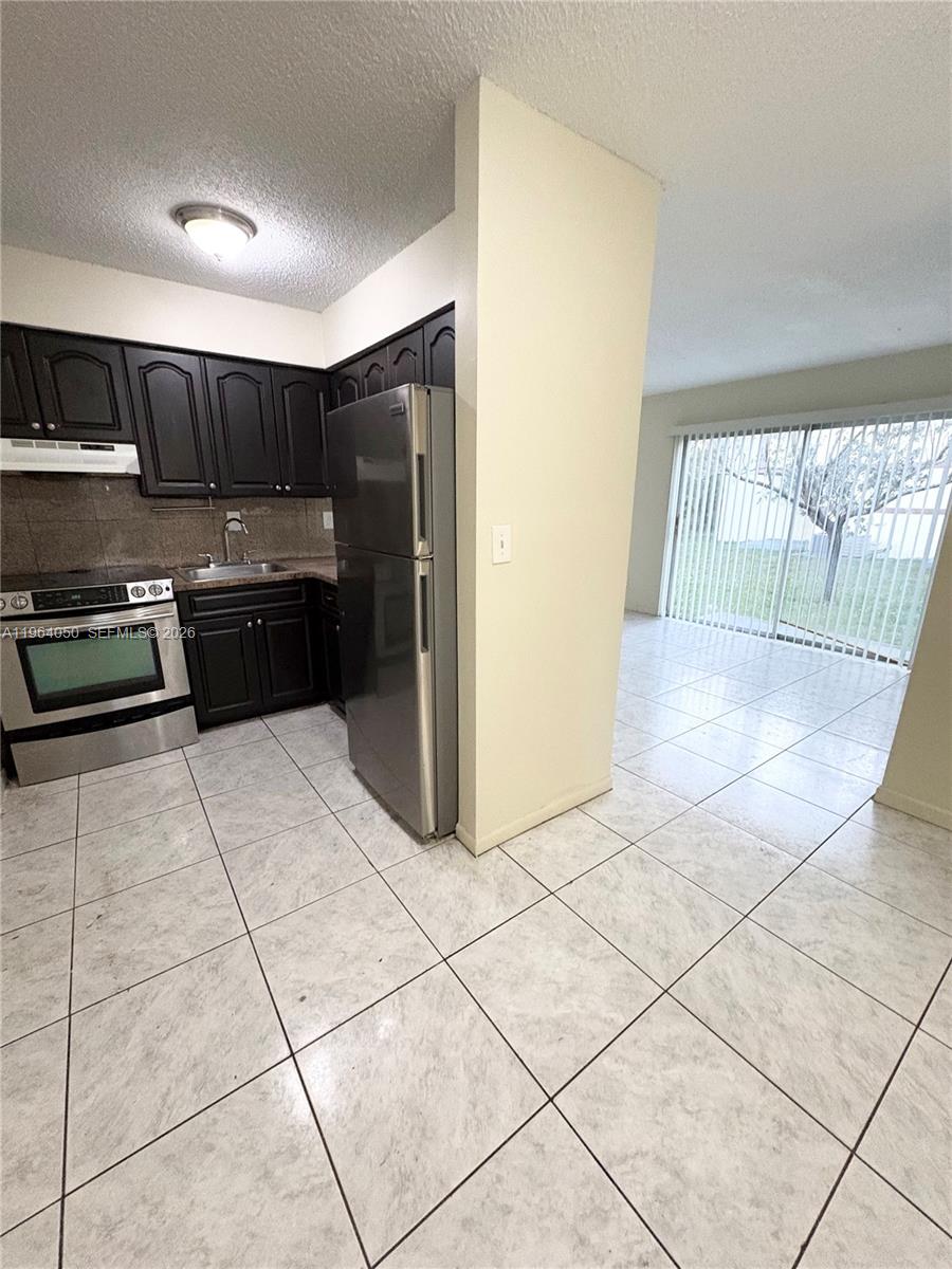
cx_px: 476
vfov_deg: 102.1
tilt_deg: -13.1
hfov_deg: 85.7
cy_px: 634
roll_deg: -1.4
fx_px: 513
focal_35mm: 14
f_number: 2.2
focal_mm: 2.22
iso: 640
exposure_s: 1/60
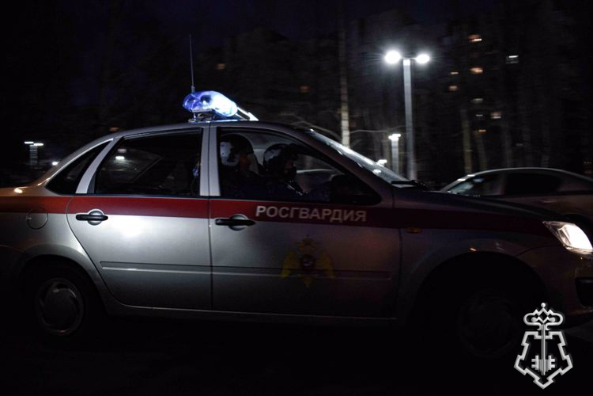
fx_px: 445
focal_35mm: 27
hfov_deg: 67.4
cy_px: 198
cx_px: 296
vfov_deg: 47.9
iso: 3200
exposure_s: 1/40
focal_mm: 18
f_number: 3.5
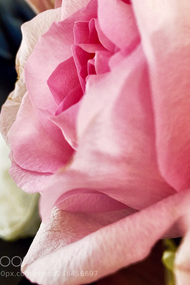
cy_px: 108
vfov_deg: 49.1
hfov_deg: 34.1
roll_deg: +32.2
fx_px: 309
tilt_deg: -41.6
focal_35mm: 39
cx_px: 116
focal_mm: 4.15
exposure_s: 1/15
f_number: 2.2
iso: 25
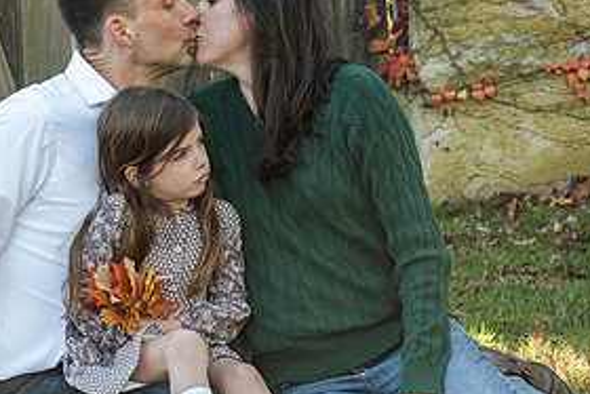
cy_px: 138
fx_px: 2443
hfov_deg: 13.8
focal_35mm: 149
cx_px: 246
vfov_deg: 9.2
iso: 500
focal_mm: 70
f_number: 8
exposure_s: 1/125
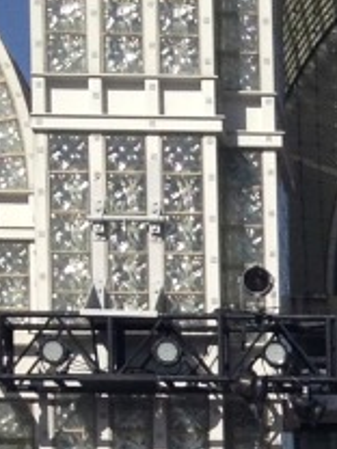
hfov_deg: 6.2
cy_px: 793
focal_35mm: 230
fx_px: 2986
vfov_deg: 8.3
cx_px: 791
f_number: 2.4
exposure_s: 1/2404
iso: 50
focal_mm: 4.28
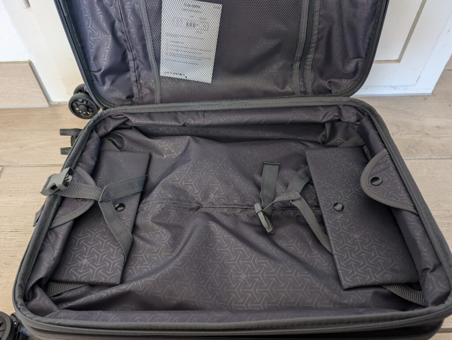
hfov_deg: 71.5
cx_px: 226
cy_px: 170
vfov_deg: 56.9
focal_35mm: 24
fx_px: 314
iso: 119
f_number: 1.68
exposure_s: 1/28.3
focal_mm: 6.9
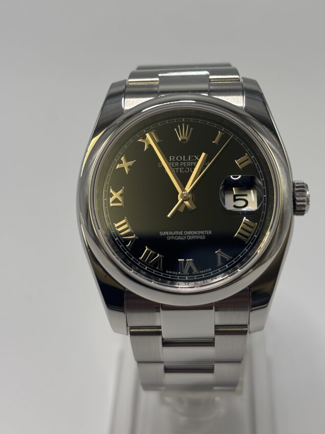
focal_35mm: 63
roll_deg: -2.7
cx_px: 188
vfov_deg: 30.6
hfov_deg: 23.3
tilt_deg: -33.3
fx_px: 788
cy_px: 174
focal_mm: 5.96
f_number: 1.6
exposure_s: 1/109
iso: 50
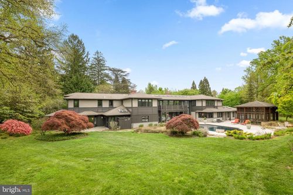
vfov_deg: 68.8
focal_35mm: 18
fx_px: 142
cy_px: 98
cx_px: 146
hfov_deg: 91.6
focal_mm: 17.5
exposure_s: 1/200
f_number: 8
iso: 500
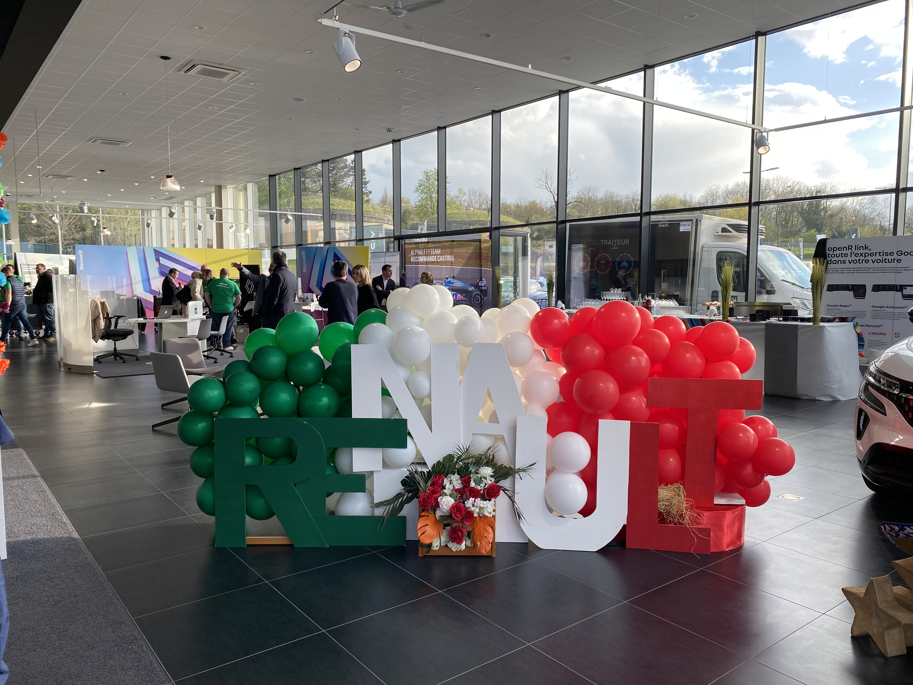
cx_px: 456
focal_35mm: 26
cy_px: 342
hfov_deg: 67.3
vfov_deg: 53.1
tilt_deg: -5.8
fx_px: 686
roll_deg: +0.0
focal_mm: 4.25
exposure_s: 1/317
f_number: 1.8
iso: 32
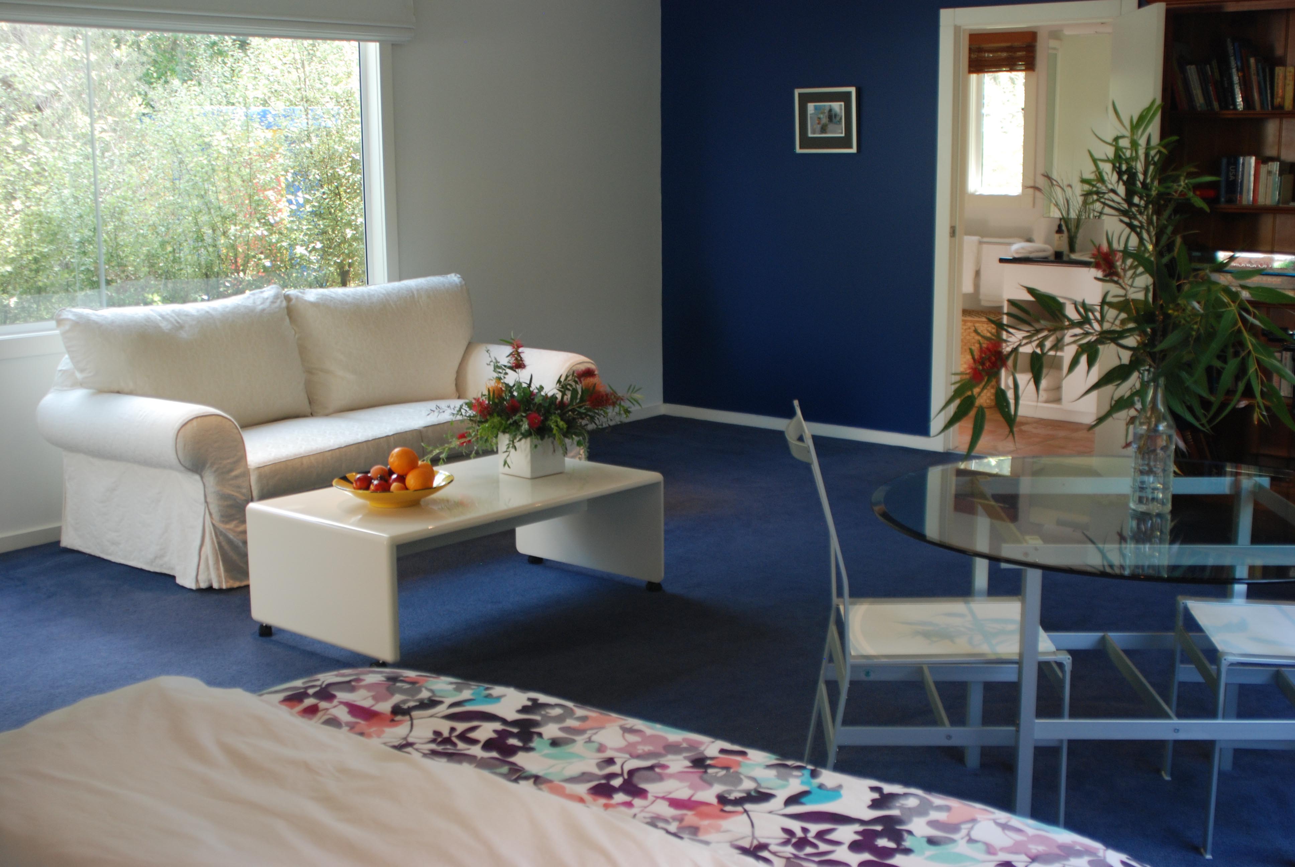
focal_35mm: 42
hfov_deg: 46.3
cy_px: 434
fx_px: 1513
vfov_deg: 32.0
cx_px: 648
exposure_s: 1/60
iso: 320
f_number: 3.8
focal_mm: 28
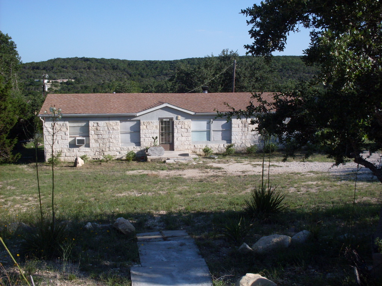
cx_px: 191
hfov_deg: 49.0
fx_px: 419
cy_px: 143
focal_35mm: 38
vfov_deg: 37.7
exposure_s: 1/180
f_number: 8.4
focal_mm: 6.3
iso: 80
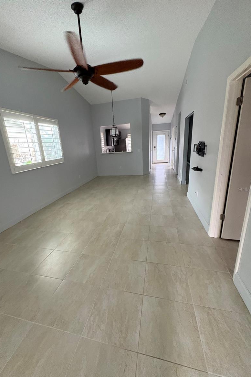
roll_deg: +3.9
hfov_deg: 77.2
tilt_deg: -16.3
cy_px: 189
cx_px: 116
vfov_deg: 100.4
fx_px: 157
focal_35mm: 15
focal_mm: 2.22
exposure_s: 1/60
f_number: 2.2
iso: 500
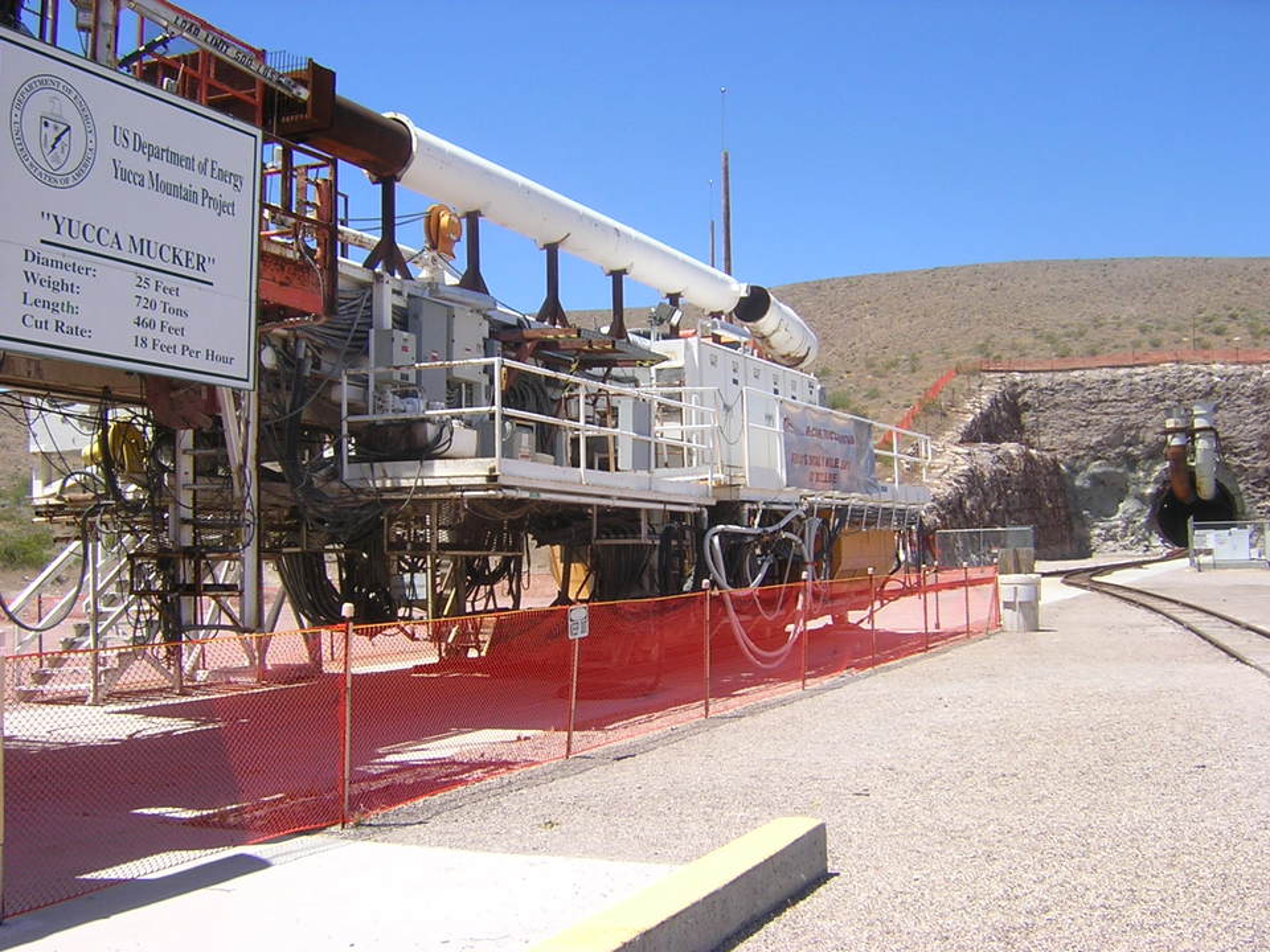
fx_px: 1468
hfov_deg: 46.8
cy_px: 476
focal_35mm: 40
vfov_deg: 36.0
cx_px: 635
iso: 100
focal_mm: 5.2
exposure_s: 1/259
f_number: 5.4
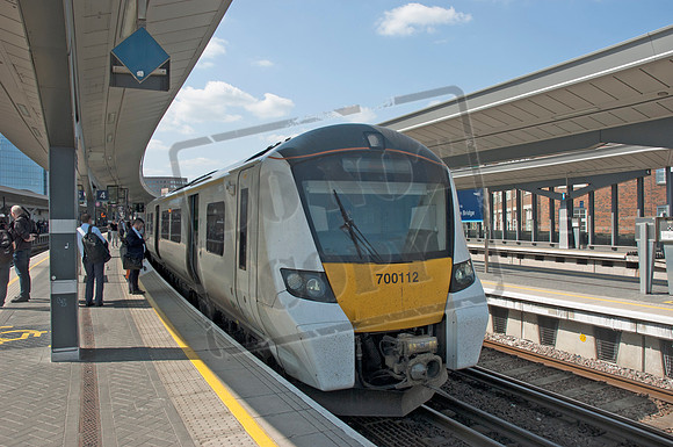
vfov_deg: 47.8
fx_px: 504
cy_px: 224
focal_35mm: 27
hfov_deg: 67.5
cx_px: 336
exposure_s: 1/250
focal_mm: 18
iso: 200
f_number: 8
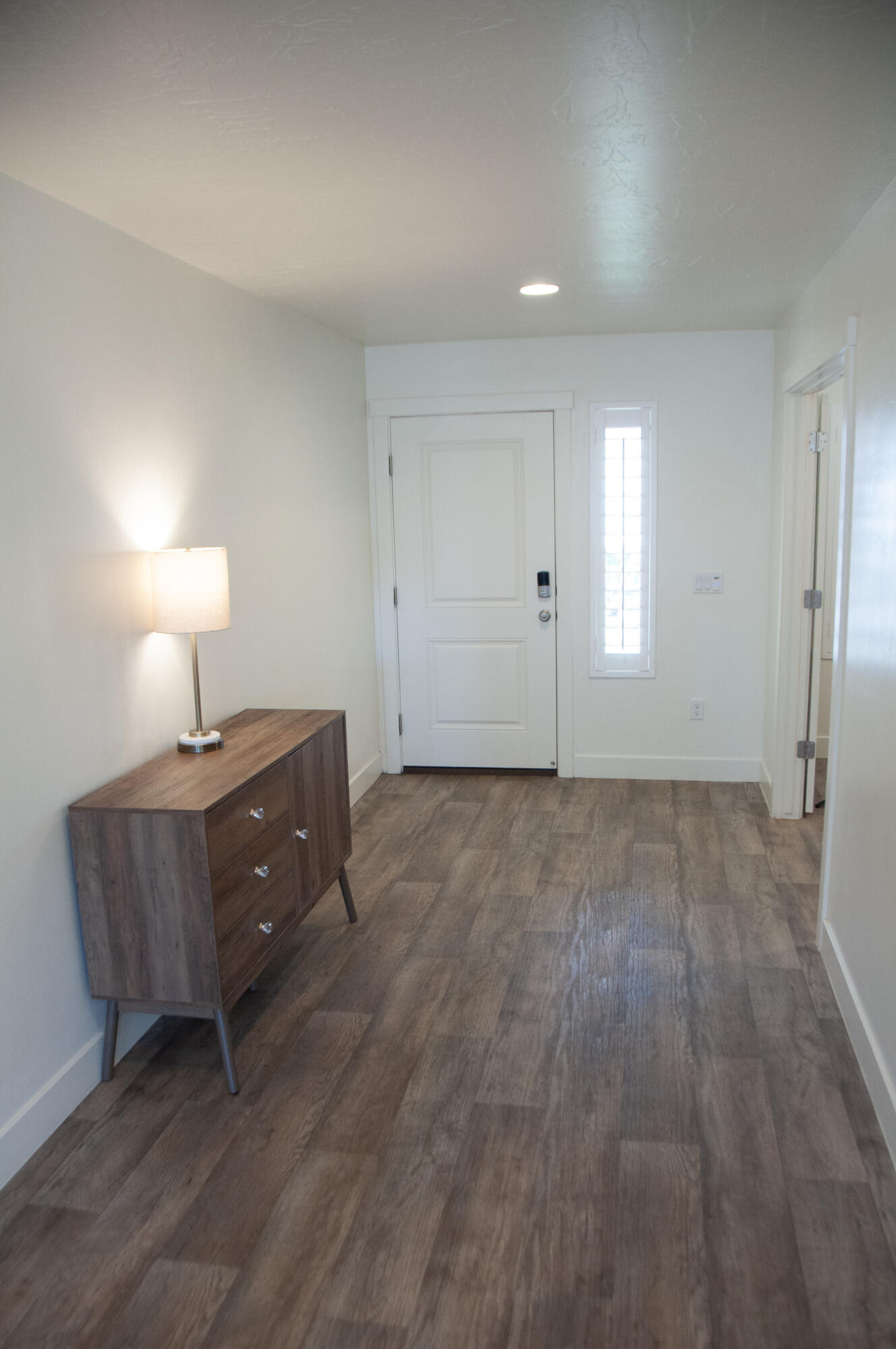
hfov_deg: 47.8
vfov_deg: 67.4
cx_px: 448
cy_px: 674
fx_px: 1011
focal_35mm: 27
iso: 800
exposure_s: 1/60
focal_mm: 18
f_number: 3.5
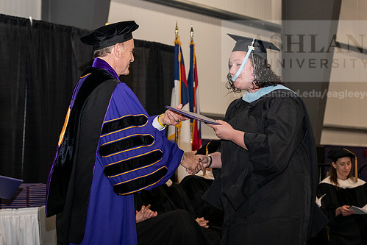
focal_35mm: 93
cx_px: 199
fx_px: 948
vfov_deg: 14.7
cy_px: 109
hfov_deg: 21.9
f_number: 5.6
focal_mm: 80
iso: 1600
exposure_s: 1/200
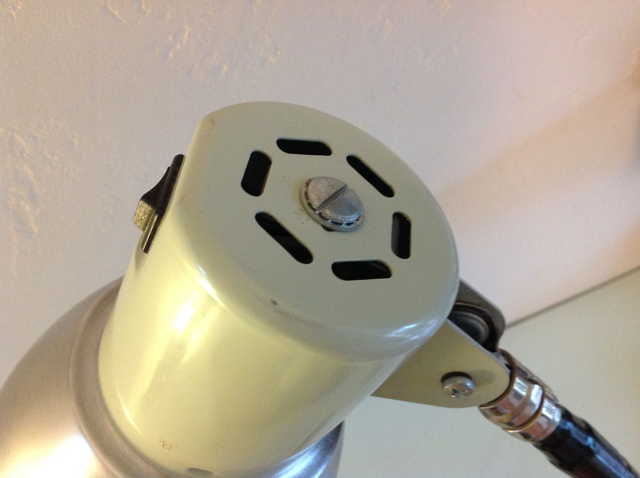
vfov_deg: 40.6
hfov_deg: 52.7
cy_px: 239
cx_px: 320
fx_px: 646
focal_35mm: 35
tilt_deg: -50.6
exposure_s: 1/17
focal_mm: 4.28
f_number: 2.4
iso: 320
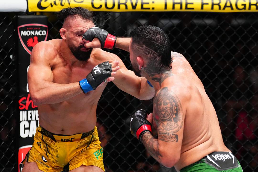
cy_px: 86
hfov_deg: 18.9
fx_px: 774
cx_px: 129
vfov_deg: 12.7
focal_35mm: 108
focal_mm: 108
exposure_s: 1/1250
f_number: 2.8
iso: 5000
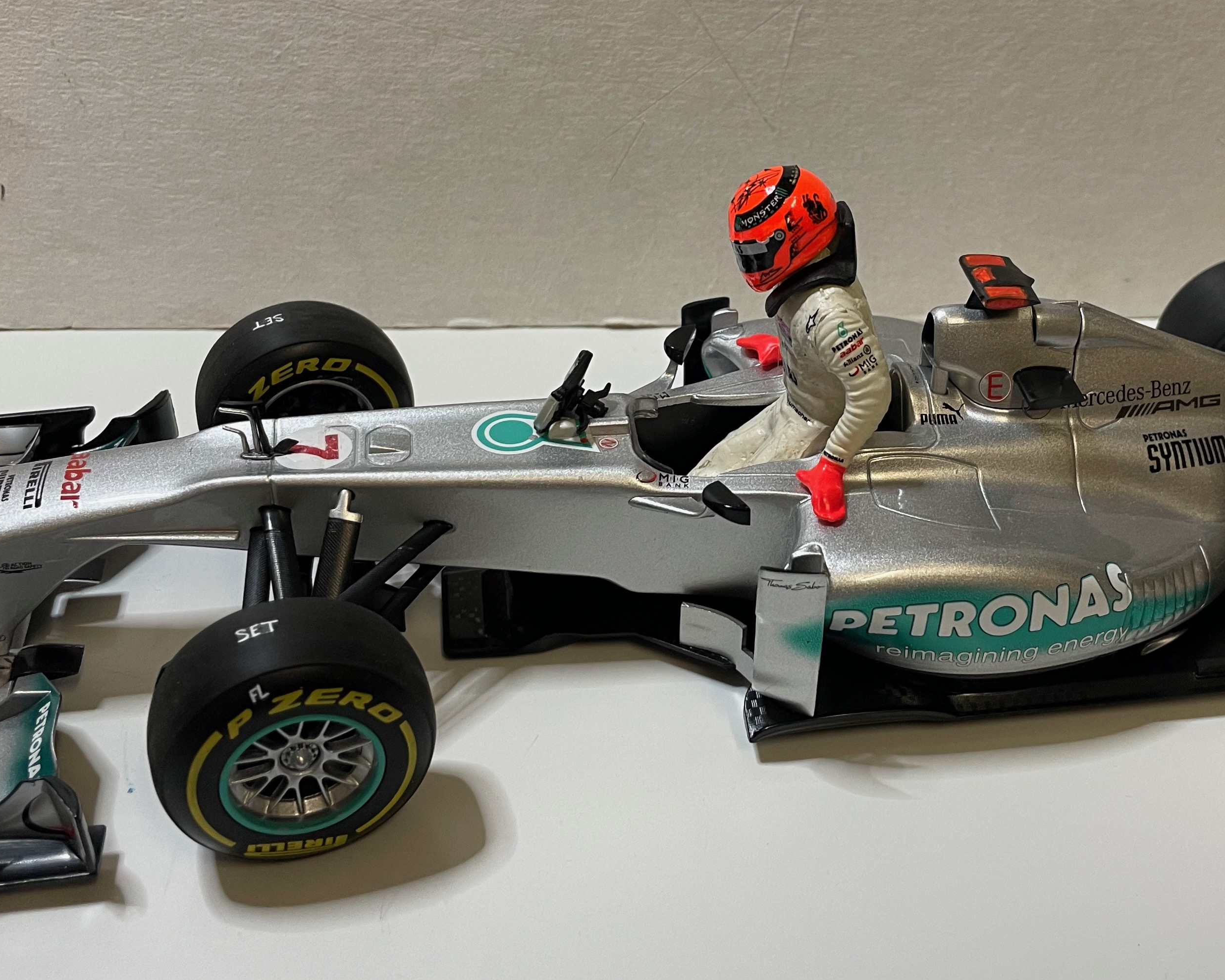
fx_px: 1487
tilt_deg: -34.3
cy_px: 432
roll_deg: -3.6
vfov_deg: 36.4
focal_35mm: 41
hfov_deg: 44.4
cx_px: 764
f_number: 1.6
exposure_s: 1/50
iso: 80
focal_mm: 4.2
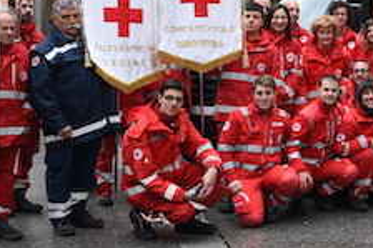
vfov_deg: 13.6
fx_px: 1035
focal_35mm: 100
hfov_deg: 19.2
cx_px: 458
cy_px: 57
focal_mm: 32
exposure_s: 1/160
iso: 500
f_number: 6.3
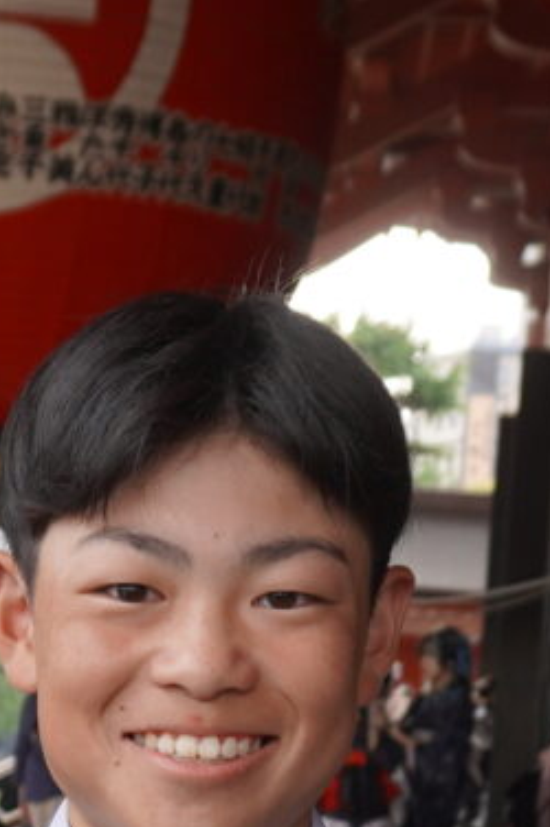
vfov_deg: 16.9
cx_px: 44
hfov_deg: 11.8
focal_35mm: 115
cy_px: 1051
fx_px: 2640
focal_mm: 16
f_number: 4
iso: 160
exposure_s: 1/160
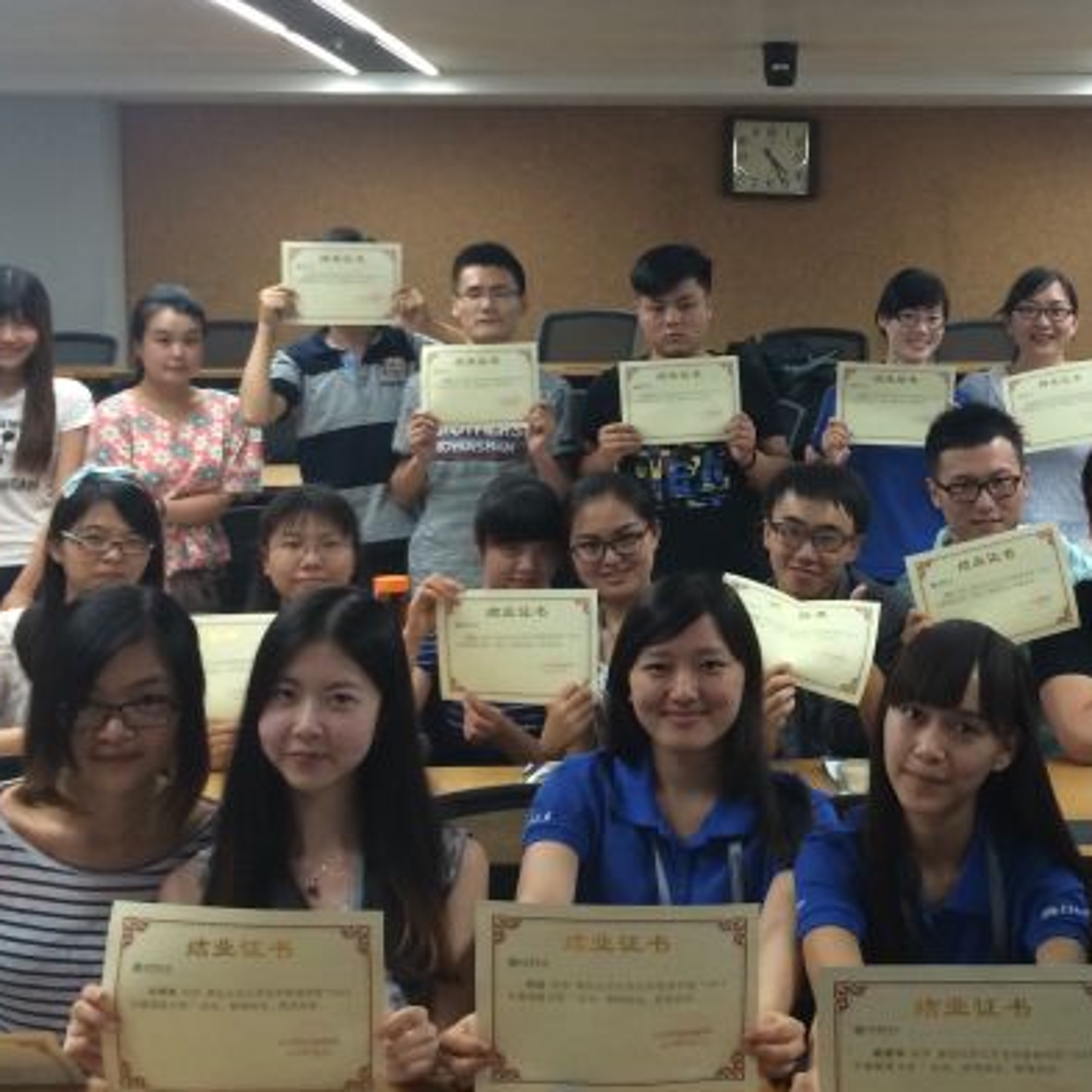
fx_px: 1927
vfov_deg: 31.5
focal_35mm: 54
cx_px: 856
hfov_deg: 30.9
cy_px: 422
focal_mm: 4.12
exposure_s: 1/30
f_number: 2.2
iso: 125
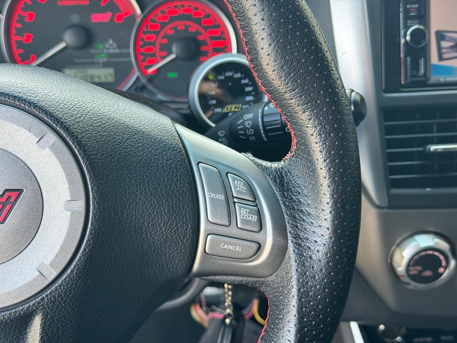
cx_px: 228
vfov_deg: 30.3
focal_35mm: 48
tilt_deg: -27.4
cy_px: 172
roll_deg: -1.2
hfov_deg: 39.7
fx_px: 634
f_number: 1.78
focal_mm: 6.76
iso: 80
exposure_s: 1/121
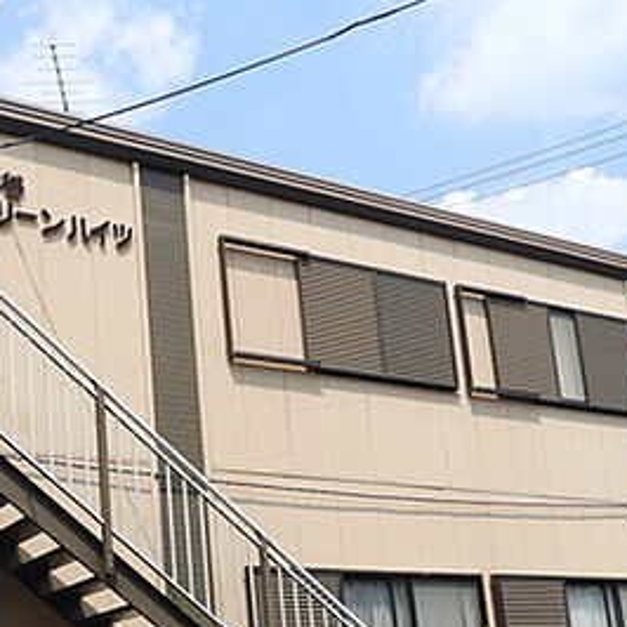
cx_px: 170
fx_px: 1045
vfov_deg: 32.2
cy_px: 526
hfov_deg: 32.9
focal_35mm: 51
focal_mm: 4.3
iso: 100
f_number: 3.3
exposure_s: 1/1000
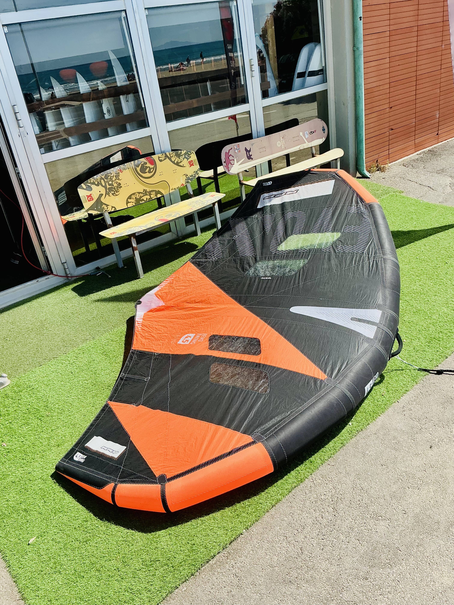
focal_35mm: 29
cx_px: 227
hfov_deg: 48.2
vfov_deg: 61.7
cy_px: 302
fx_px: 507
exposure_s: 1/1412
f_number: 1.8
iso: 25
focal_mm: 3
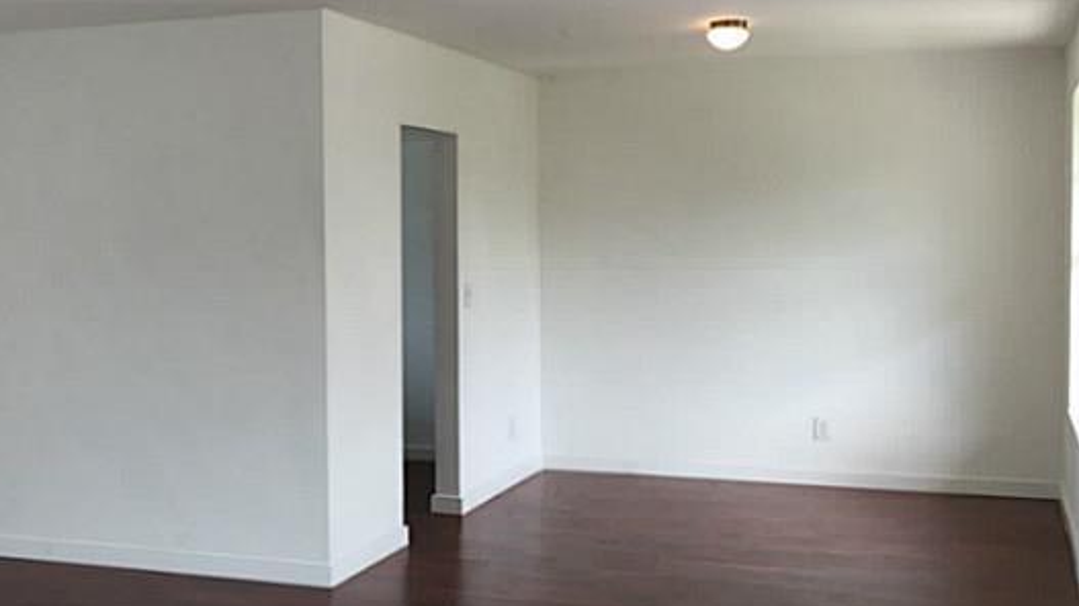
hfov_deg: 42.7
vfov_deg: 24.9
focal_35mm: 48
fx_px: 1373
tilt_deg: -3.1
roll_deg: -0.1
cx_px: 426
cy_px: 313
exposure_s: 1/120
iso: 32
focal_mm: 4.15
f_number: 2.2
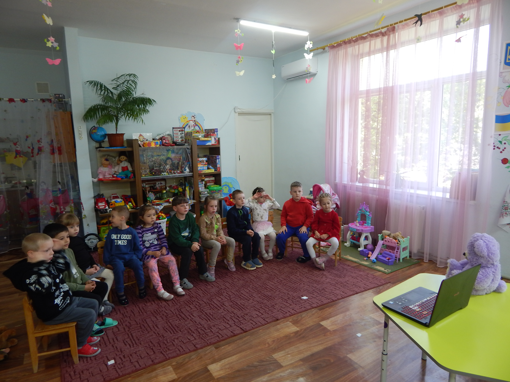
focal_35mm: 22
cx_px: 255
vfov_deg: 61.1
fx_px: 324
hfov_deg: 76.4
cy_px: 191
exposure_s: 1/30
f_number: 3
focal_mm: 4
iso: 125
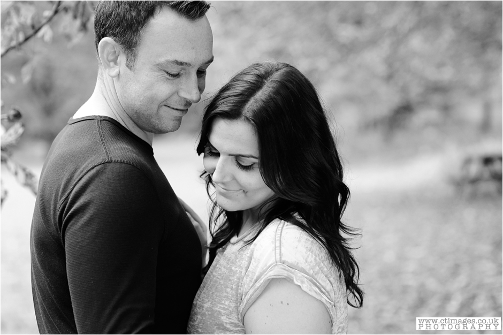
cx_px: 252
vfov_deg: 16.1
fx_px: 1187
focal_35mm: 85
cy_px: 168
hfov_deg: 23.9
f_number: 3.2
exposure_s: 1/250
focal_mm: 85
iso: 800
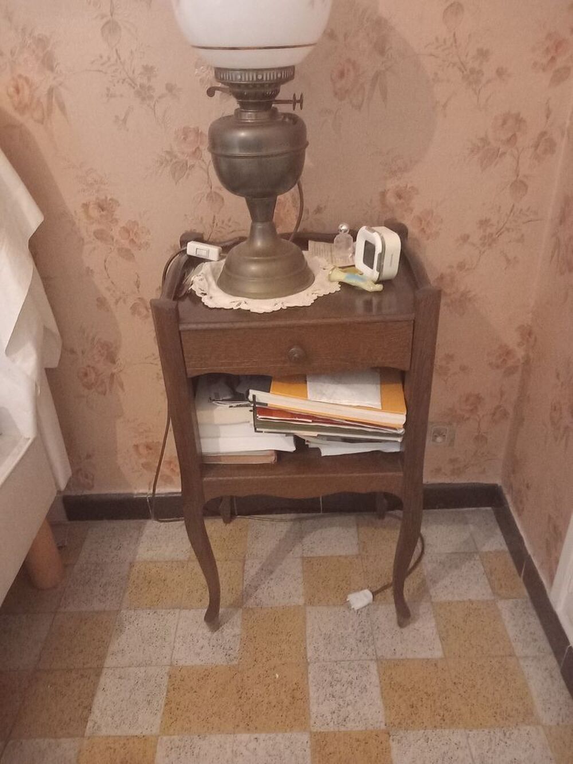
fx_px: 596
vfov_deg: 65.3
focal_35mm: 27
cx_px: 286
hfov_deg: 51.4
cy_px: 382
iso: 2000
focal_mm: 4
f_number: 1.8
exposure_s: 1/14.3
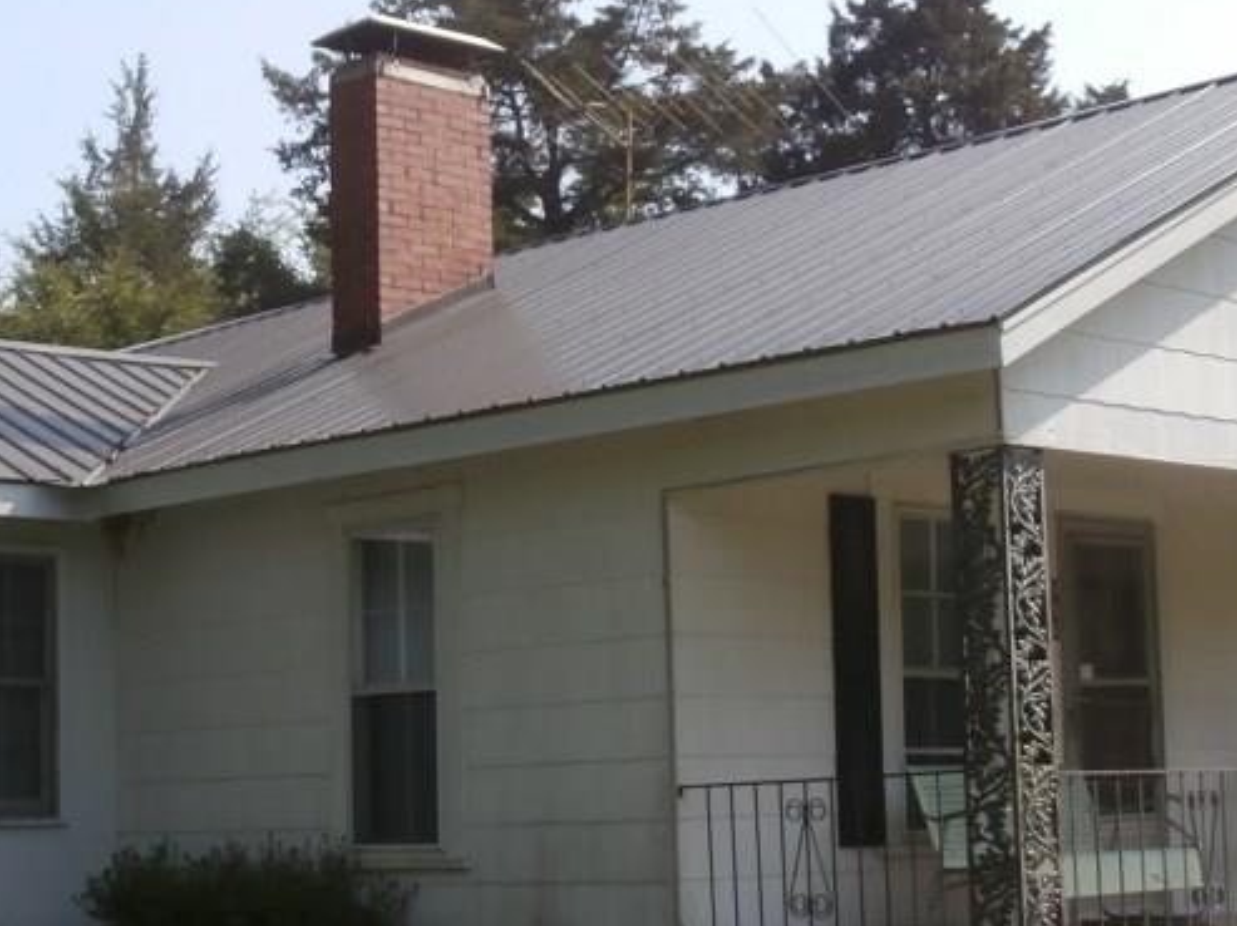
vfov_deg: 18.6
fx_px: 2821
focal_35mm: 79
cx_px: 622
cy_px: 489
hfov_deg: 24.7
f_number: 3.9
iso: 100
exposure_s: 1/640
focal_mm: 6.67
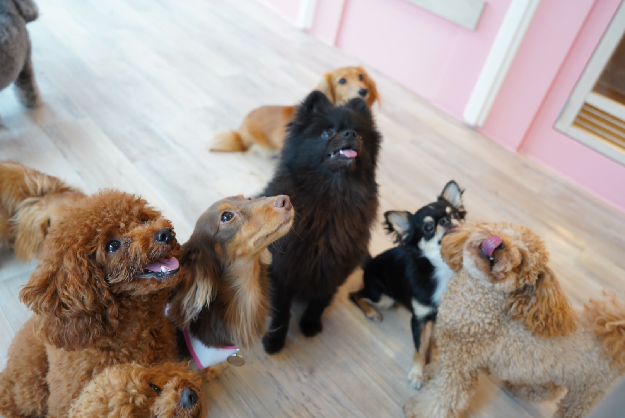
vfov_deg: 45.0
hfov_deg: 63.6
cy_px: 209
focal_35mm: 29
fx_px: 504
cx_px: 312
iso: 1250
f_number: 4
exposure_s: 1/160
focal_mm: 29
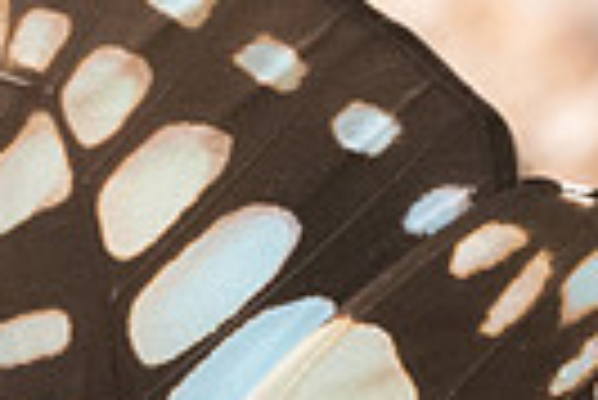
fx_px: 29600
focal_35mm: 1780
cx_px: 417
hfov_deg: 1.2
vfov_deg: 0.8
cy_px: 509
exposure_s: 1/640
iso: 1250
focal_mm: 150
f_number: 8
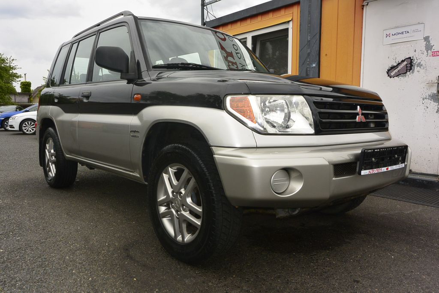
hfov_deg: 67.4
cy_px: 146
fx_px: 329
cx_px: 220
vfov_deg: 47.9
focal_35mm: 27
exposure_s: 1/250
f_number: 7.1
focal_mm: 10
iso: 160
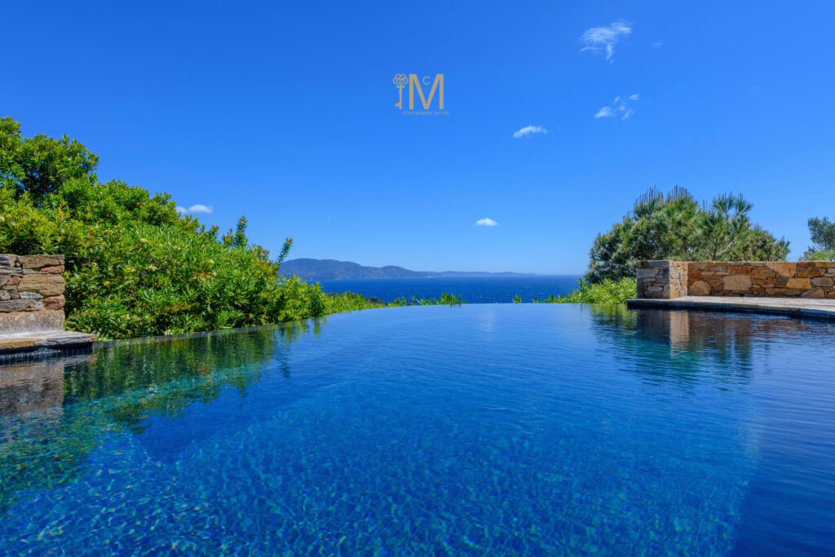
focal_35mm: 24
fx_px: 557
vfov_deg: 53.1
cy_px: 278
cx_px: 418
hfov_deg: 73.7
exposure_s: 1/1600
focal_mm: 24
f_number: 16
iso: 320
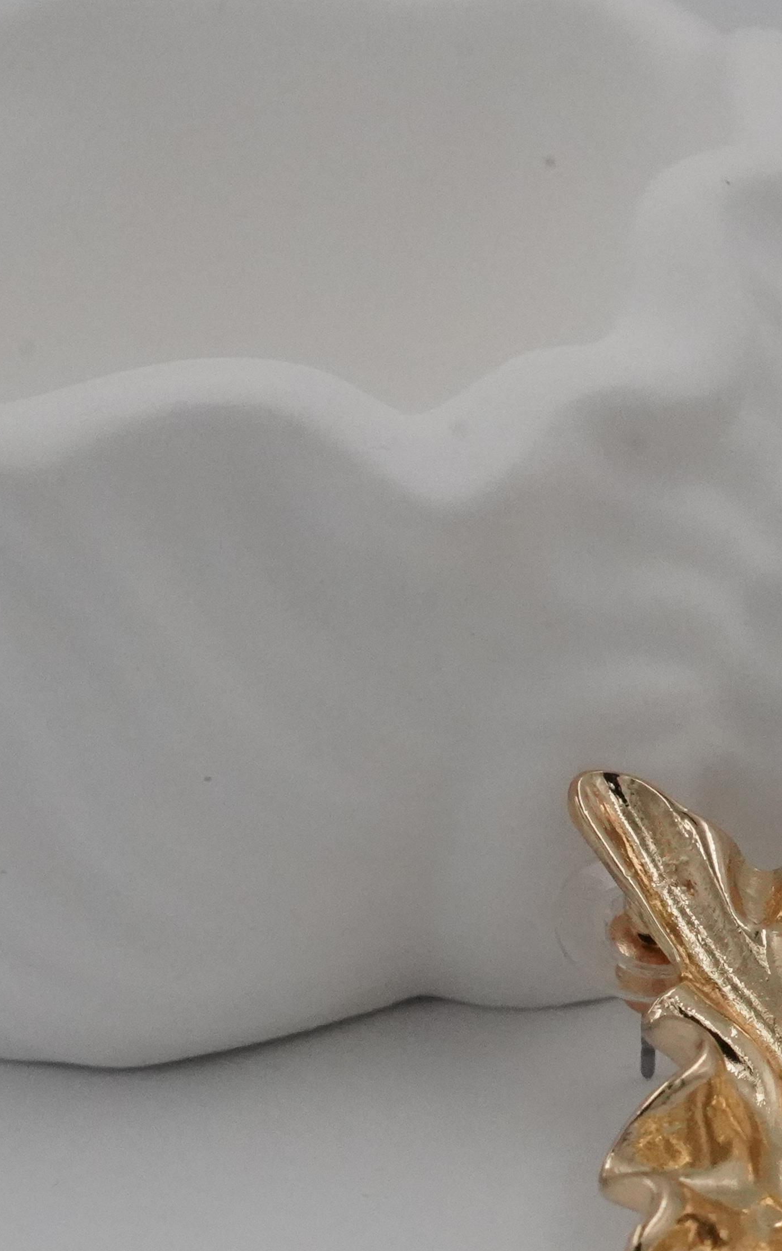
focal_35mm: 192
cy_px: 941
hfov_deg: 6.7
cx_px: 1220
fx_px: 6547
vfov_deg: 10.9
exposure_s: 1/2000
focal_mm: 70
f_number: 16
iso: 12800
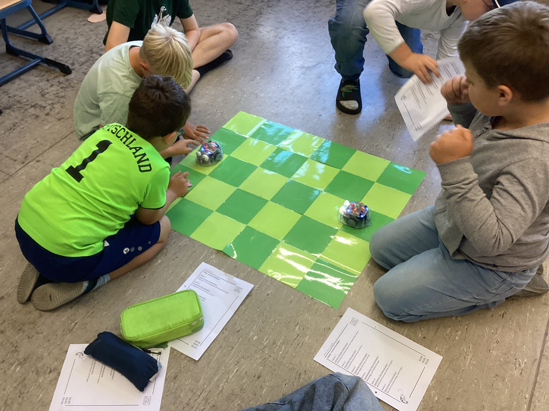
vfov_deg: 45.4
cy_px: 206
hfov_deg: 58.4
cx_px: 274
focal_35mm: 31
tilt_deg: -45.0
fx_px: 492
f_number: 2.4
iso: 100
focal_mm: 3.3
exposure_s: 1/120
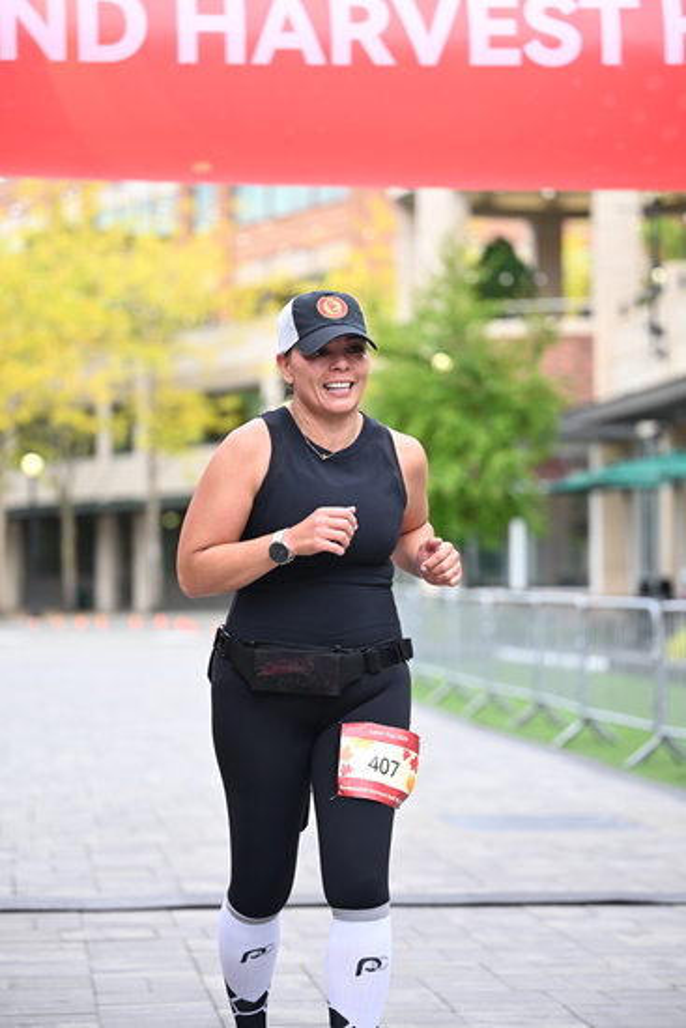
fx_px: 2742
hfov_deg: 14.3
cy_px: 514
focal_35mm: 96
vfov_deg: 21.2
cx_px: 343
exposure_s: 1/1000
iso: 640
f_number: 2.8
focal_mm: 96
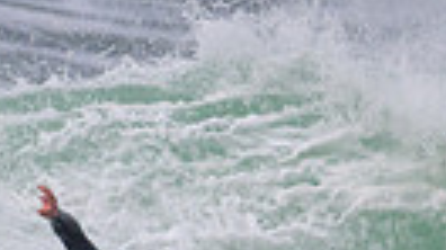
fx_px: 44690
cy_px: 515
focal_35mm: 3782
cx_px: -68
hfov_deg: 0.6
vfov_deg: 0.3
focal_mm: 600
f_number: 11
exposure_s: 1/2000
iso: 560
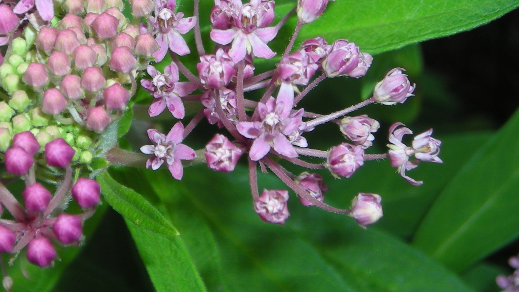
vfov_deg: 9.1
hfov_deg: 16.1
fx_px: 1817
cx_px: 97
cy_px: -2
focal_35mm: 132
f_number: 3.9
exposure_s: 1/120
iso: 50
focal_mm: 10.8
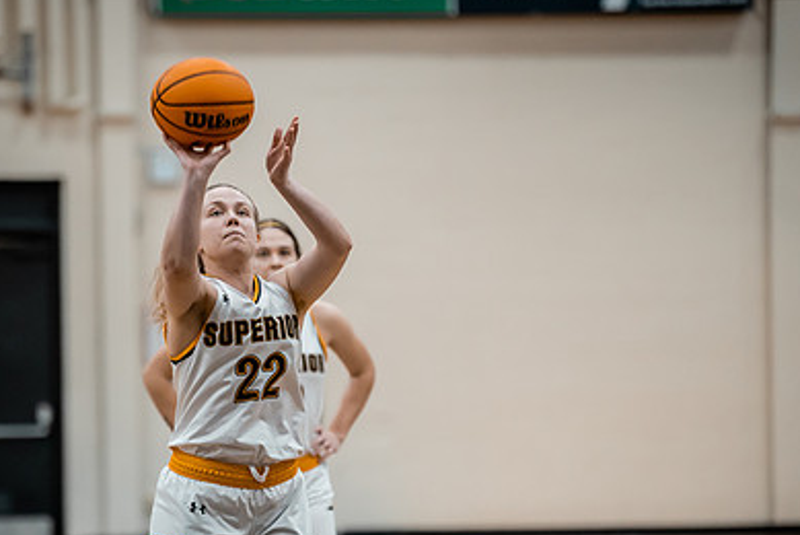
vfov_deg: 5.2
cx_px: 263
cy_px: 395
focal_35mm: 263
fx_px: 5849
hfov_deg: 7.8
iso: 2000
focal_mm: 150
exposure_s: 1/640
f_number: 2.8
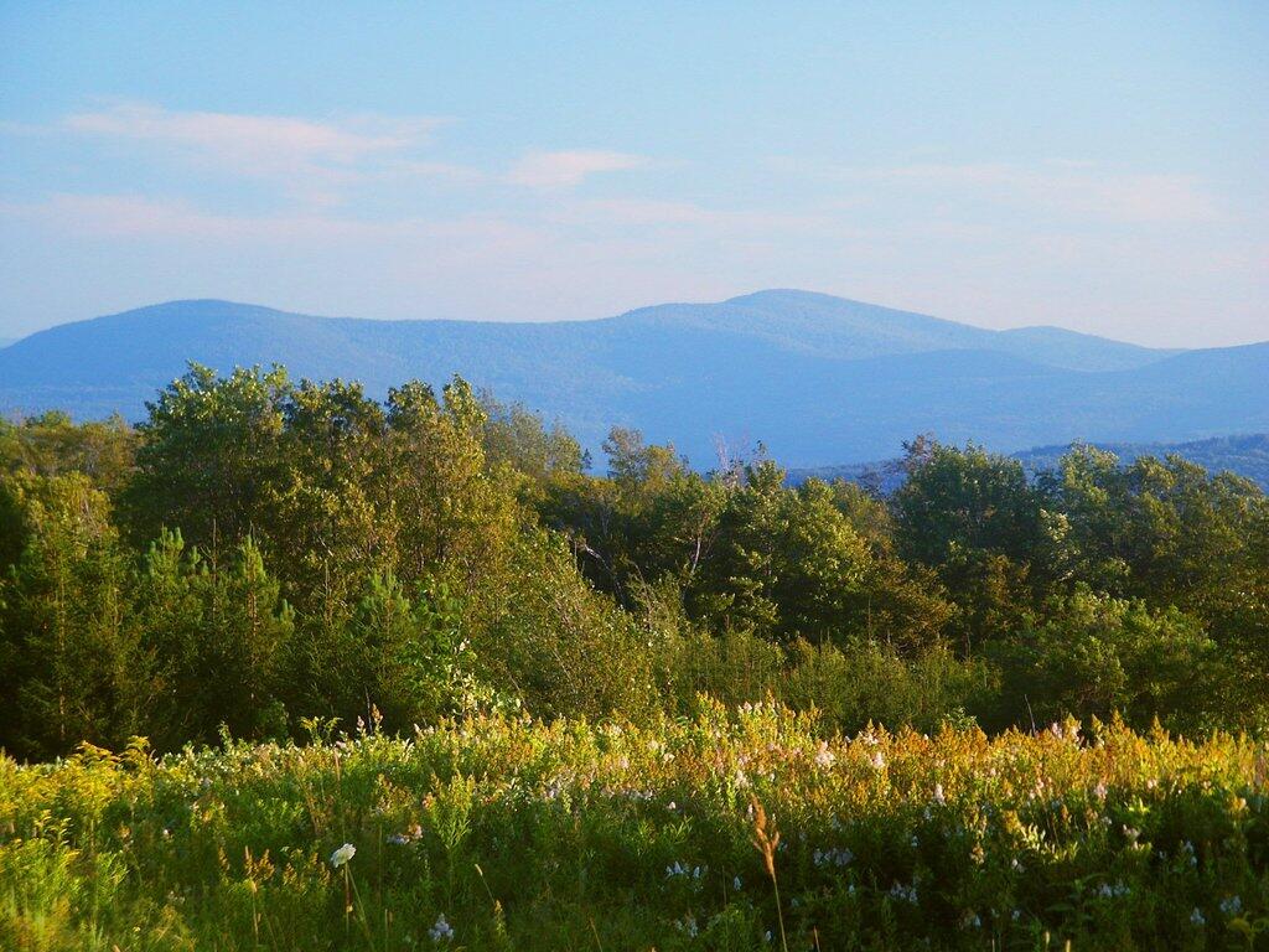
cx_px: 634
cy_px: 476
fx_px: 4546
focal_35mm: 124
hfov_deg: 15.9
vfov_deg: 12.0
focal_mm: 25.32
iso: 64
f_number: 3.6
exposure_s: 1/60
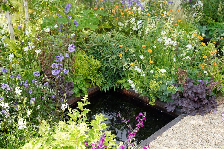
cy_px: 74
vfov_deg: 26.5
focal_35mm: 51
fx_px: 317
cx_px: 112
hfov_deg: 38.9
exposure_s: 1/100
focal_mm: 34
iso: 100
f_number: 5.6
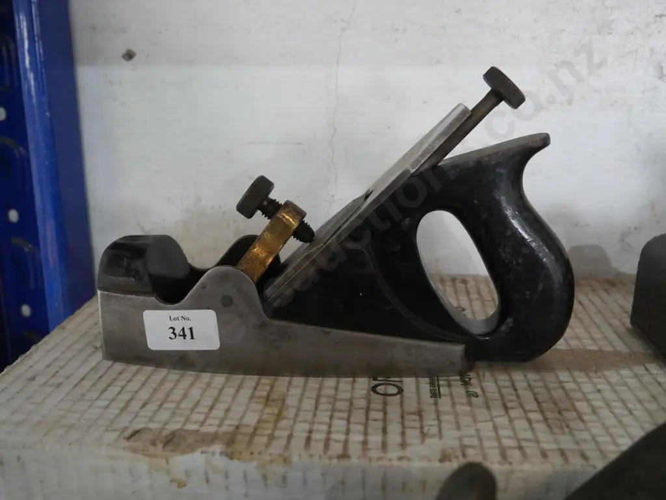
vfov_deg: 41.8
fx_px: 654
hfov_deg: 53.9
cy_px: 250
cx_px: 333
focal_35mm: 34
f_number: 4
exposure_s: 1/60
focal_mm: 17
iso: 3200
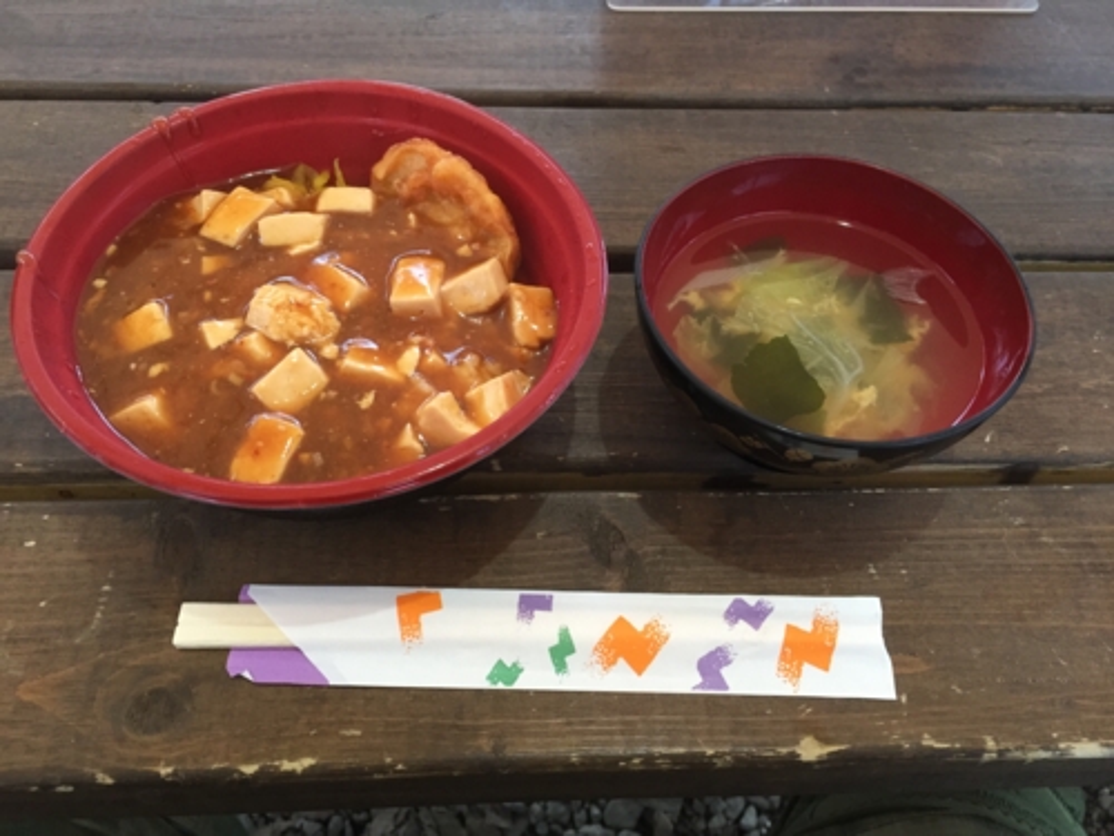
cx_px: 557
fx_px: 933
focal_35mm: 29
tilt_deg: -55.5
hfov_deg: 61.7
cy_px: 418
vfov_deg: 48.2
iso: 100
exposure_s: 1/30
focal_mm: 4.15
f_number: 2.2
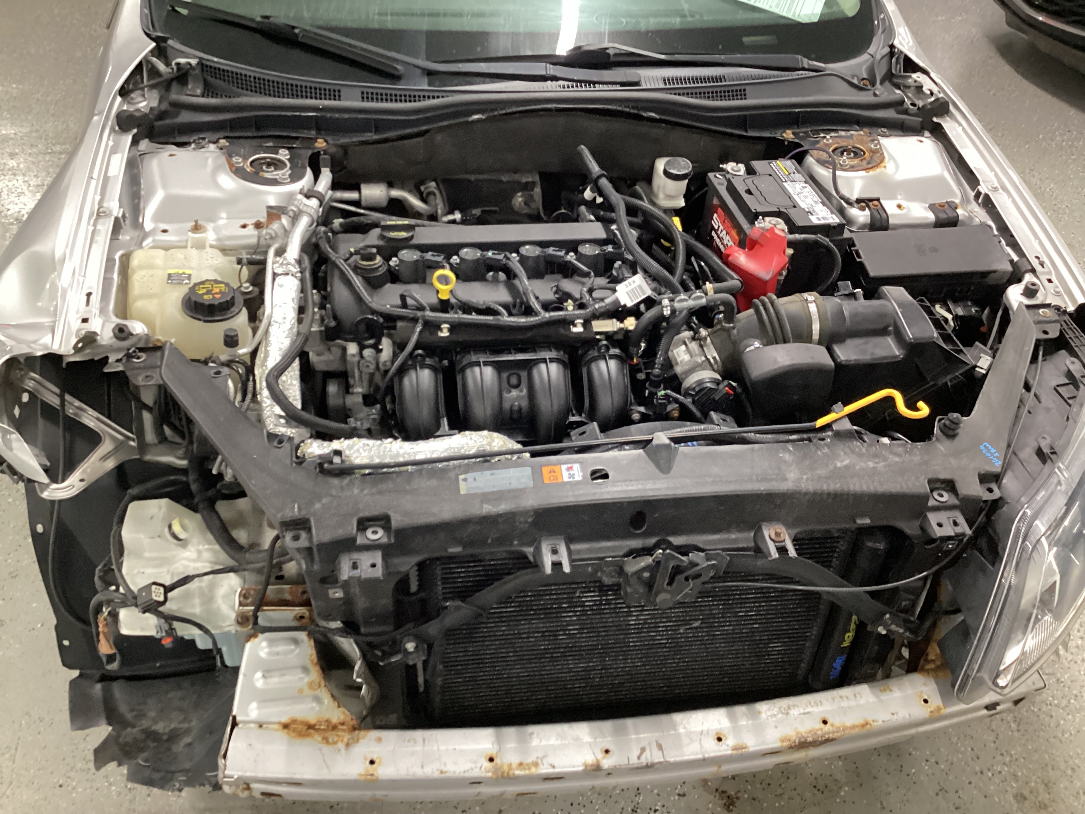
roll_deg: -3.6
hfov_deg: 58.4
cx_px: 542
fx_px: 972
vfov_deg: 45.4
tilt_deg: -41.5
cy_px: 407
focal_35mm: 31
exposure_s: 1/33
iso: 400
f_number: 2.4
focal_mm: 3.3
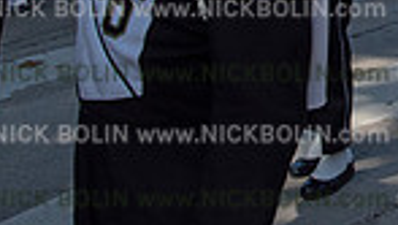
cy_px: -115
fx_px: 1046
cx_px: 604
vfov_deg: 11.7
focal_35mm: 99
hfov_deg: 18.9
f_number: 5
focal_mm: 24
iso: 400
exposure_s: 1/4000
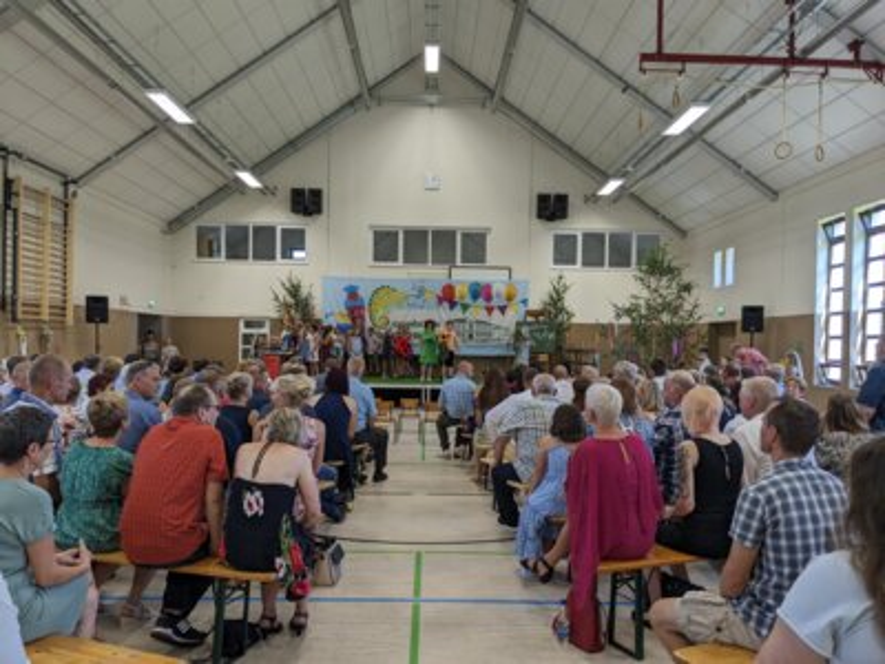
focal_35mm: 27
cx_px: 442
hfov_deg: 65.3
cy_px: 332
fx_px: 690
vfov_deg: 51.4
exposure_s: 1/122
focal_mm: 4.38
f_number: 1.73
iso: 50
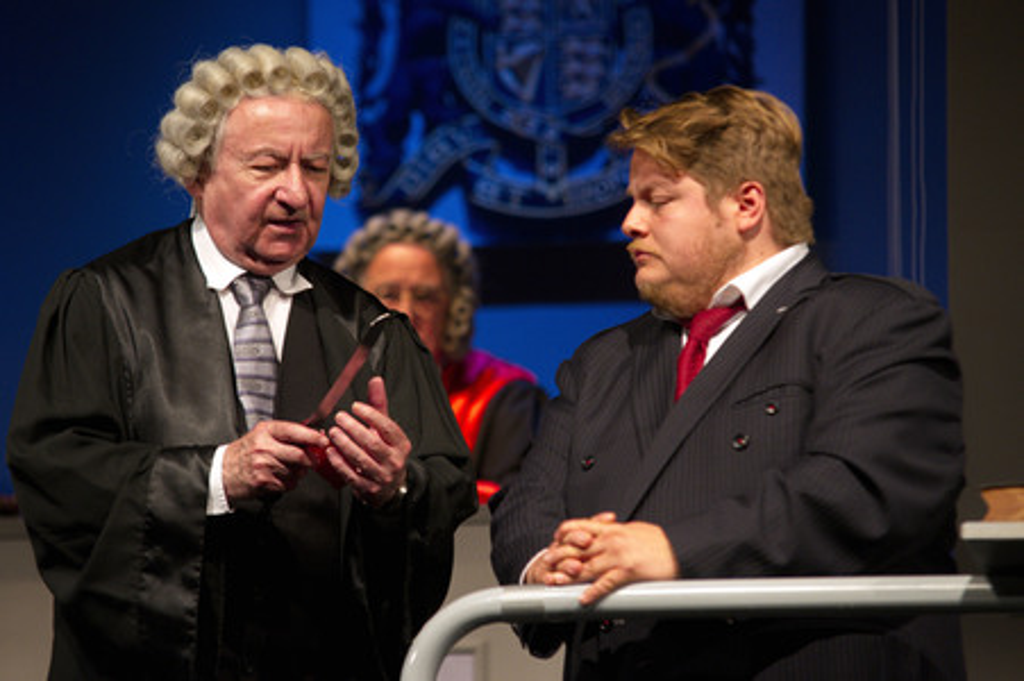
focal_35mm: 170
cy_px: 340
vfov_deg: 8.1
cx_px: 512
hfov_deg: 12.1
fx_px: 4832
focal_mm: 170
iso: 1600
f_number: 4
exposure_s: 1/250
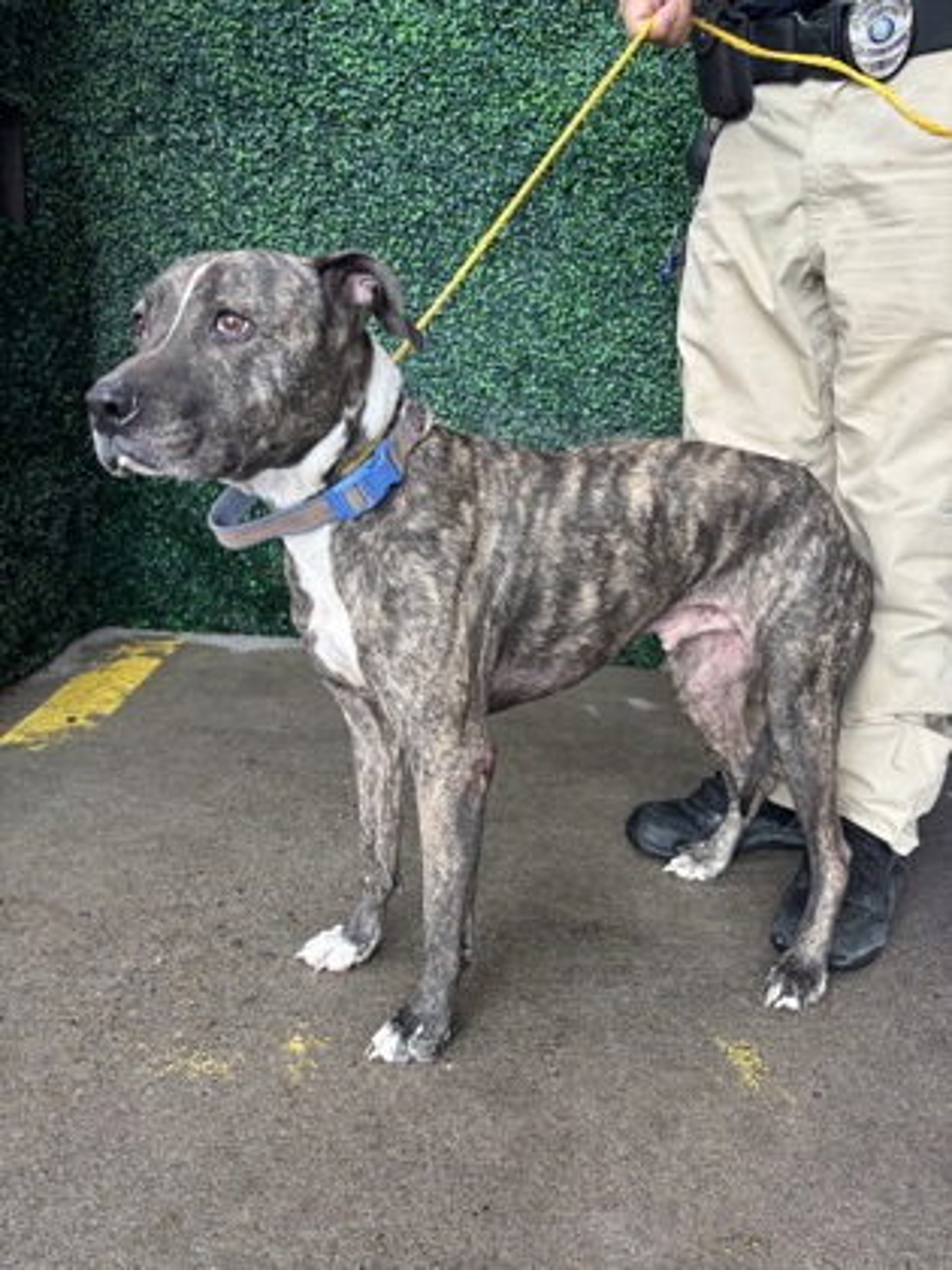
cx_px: 476
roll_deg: -5.4
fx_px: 953
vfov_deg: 67.3
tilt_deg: -14.6
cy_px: 635
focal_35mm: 26
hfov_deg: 53.1
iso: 160
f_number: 1.6
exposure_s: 1/60
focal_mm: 5.96
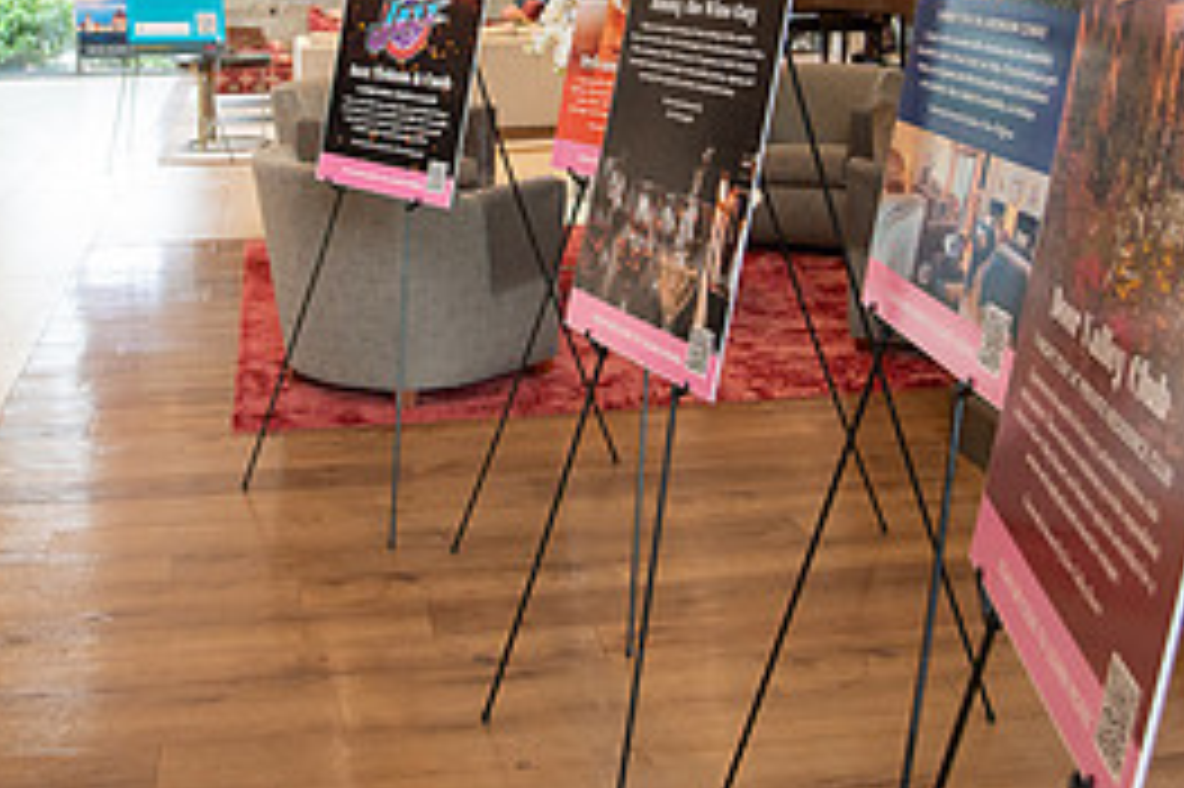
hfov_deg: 37.5
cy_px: -18
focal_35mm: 53
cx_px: 554
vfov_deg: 24.2
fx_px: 1742
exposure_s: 1/160
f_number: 4
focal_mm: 24
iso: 2500
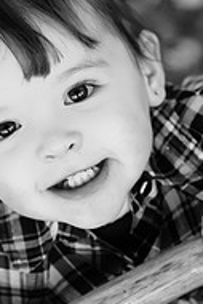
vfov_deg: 11.5
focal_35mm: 178
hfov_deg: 7.7
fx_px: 1503
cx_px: 44
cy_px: 221
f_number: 2.8
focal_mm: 50
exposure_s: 1/200
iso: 400
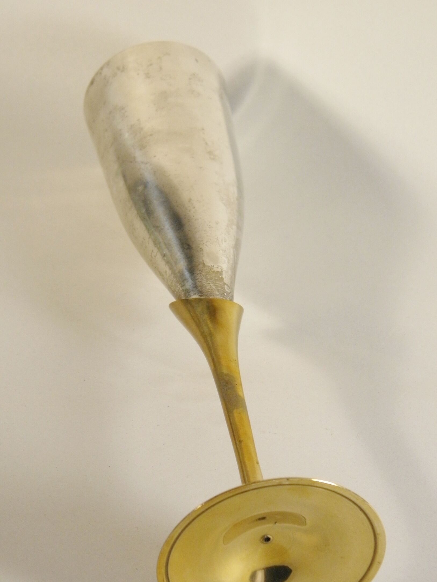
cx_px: 228
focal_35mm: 105
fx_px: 1768
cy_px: 326
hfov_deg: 14.1
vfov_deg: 18.7
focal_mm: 16
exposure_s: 1/60
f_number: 4.5
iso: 160
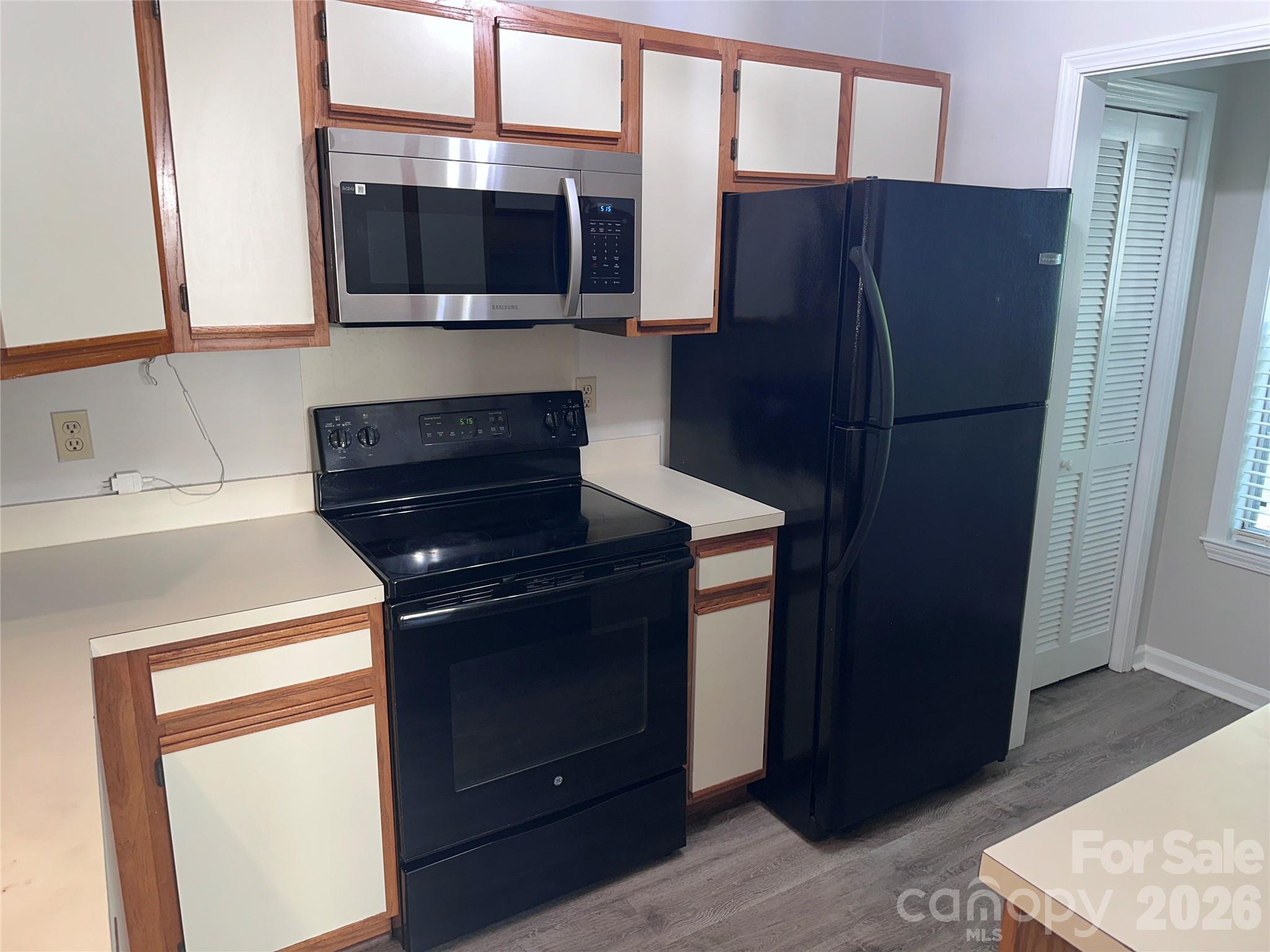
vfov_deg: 56.8
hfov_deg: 71.6
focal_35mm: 24
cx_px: 635
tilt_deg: -13.0
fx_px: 881
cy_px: 476
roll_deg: -1.4
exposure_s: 1/30
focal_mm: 6.86
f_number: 1.78
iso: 50
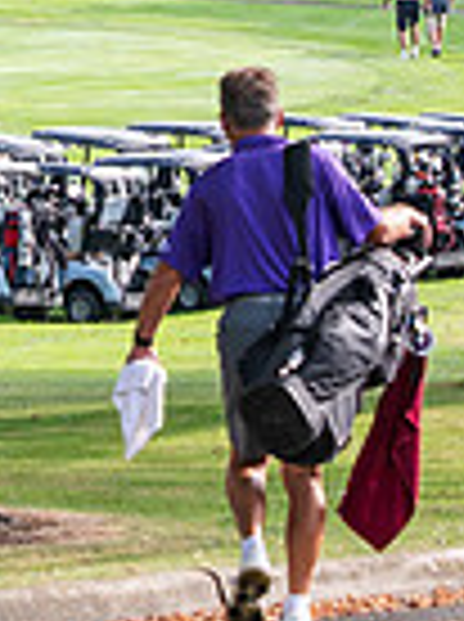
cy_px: -119
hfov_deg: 4.8
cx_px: -212
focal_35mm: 304
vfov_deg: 6.5
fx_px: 5450
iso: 200
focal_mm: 75
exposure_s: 1/200
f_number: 5.6
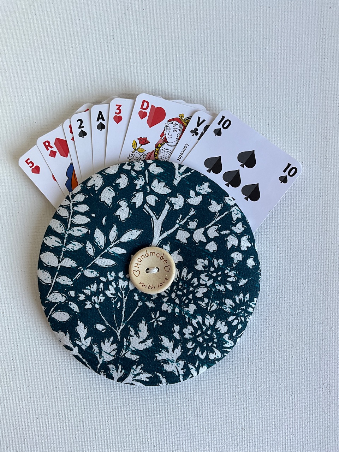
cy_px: 226
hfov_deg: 48.2
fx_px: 379
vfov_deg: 61.7
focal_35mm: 29
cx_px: 170
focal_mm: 3
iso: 40
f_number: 1.8
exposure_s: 1/122
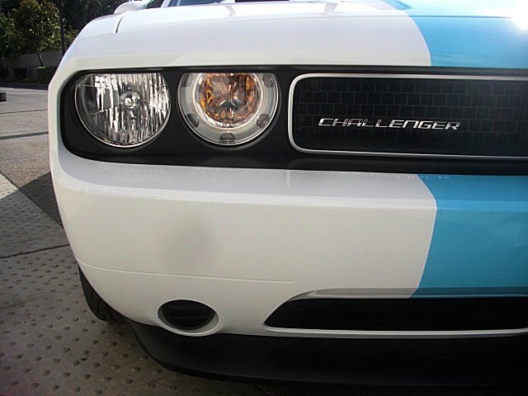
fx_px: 549
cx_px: 264
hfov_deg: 51.4
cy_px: 198
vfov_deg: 39.7
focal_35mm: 36
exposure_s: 1/640
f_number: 2.8
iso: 50
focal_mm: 6.3
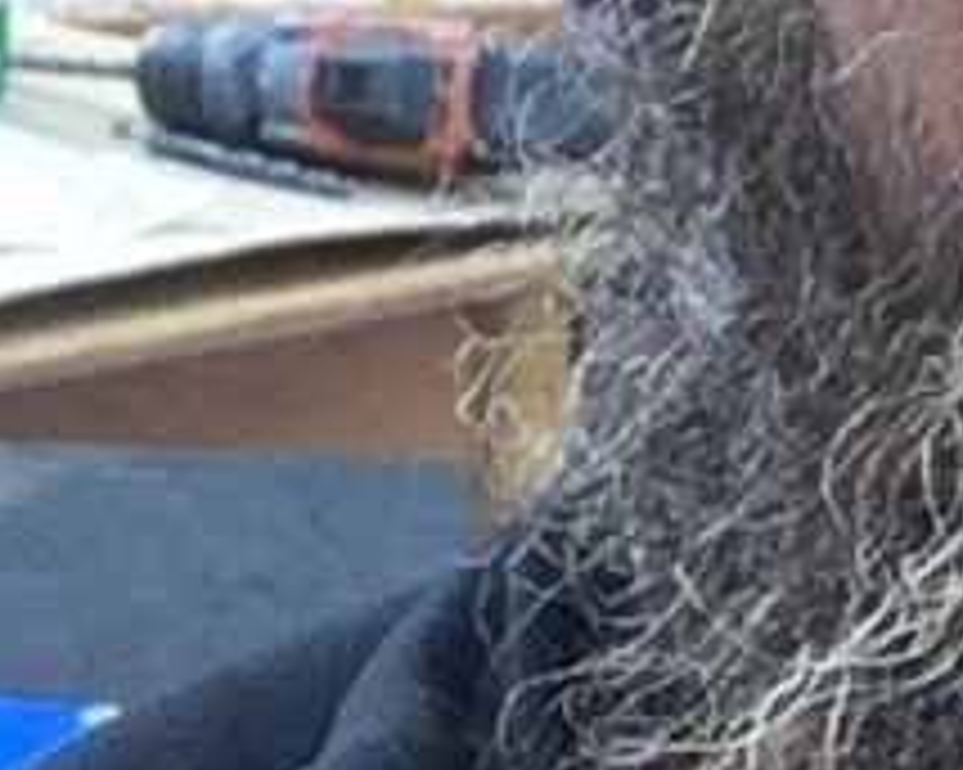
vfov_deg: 8.3
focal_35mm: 181
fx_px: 5156
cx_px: -158
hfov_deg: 10.5
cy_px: -437
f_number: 2.4
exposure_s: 1/120
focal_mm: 2.15
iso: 80
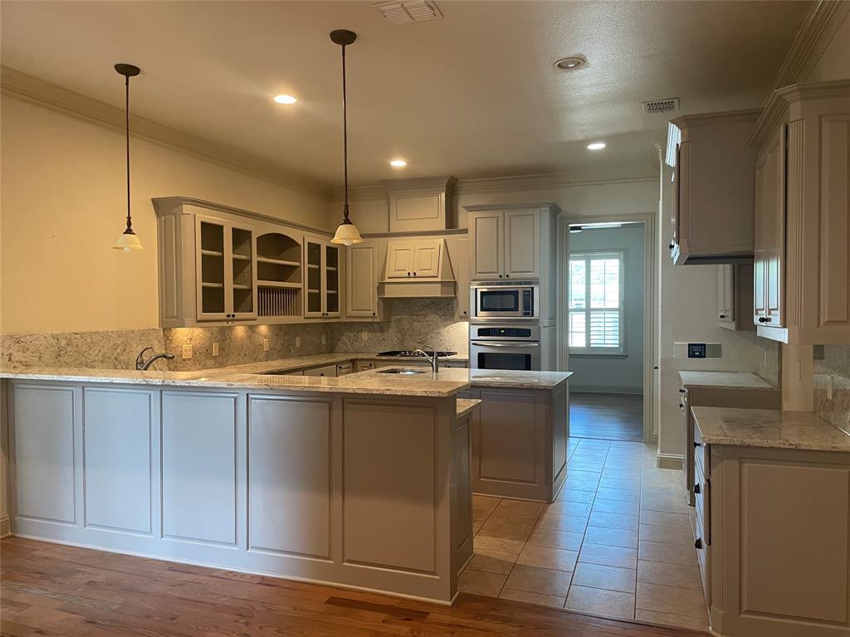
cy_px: 318
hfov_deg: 67.3
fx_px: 638
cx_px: 425
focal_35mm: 26
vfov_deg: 53.1
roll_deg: -0.2
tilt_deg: -1.6
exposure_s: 1/60
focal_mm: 4.2
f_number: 1.6
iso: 250
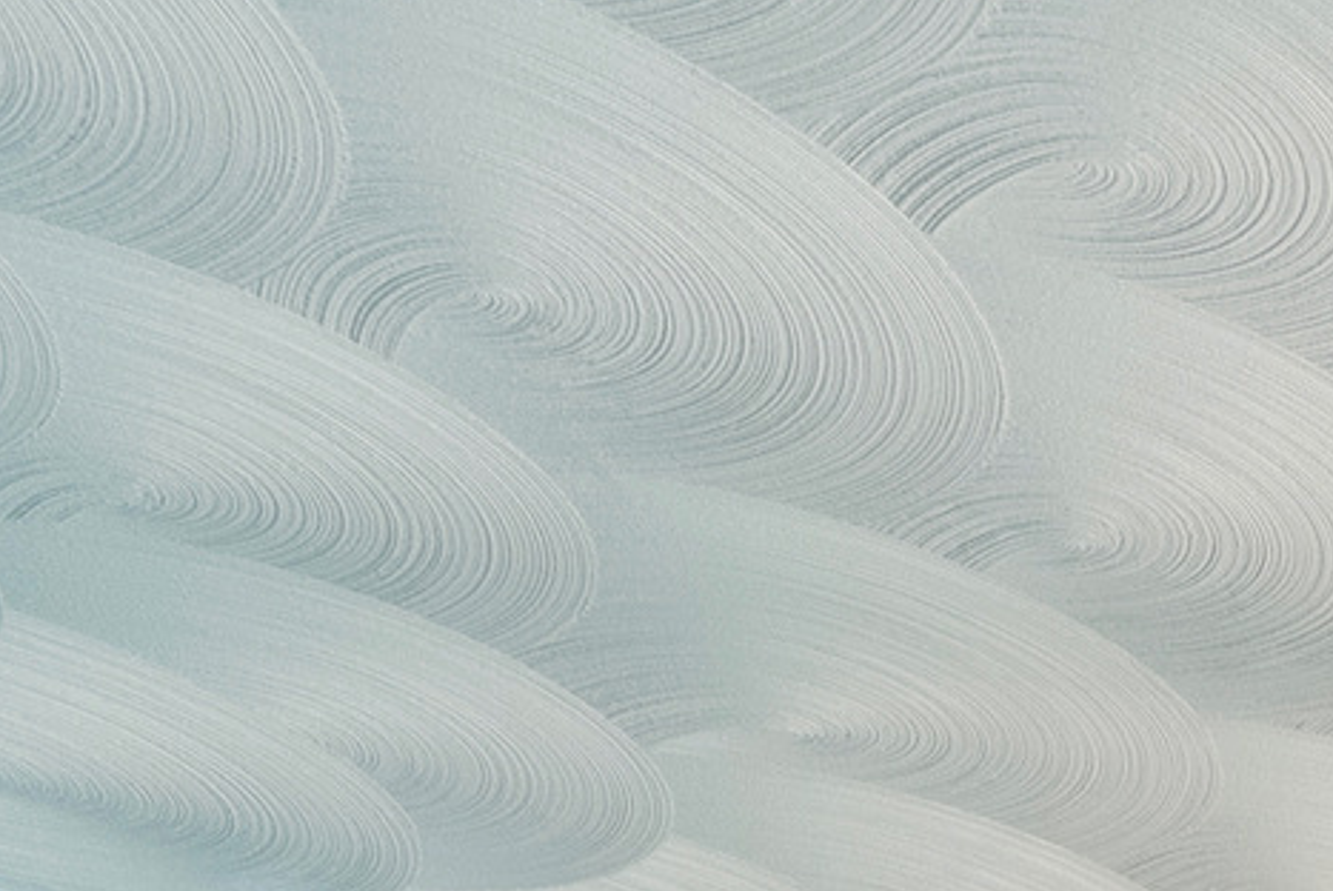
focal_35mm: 96
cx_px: 2960
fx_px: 3555
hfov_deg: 15.2
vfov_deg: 10.4
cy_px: 2630
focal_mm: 14.6
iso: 800
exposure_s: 1/5
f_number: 8
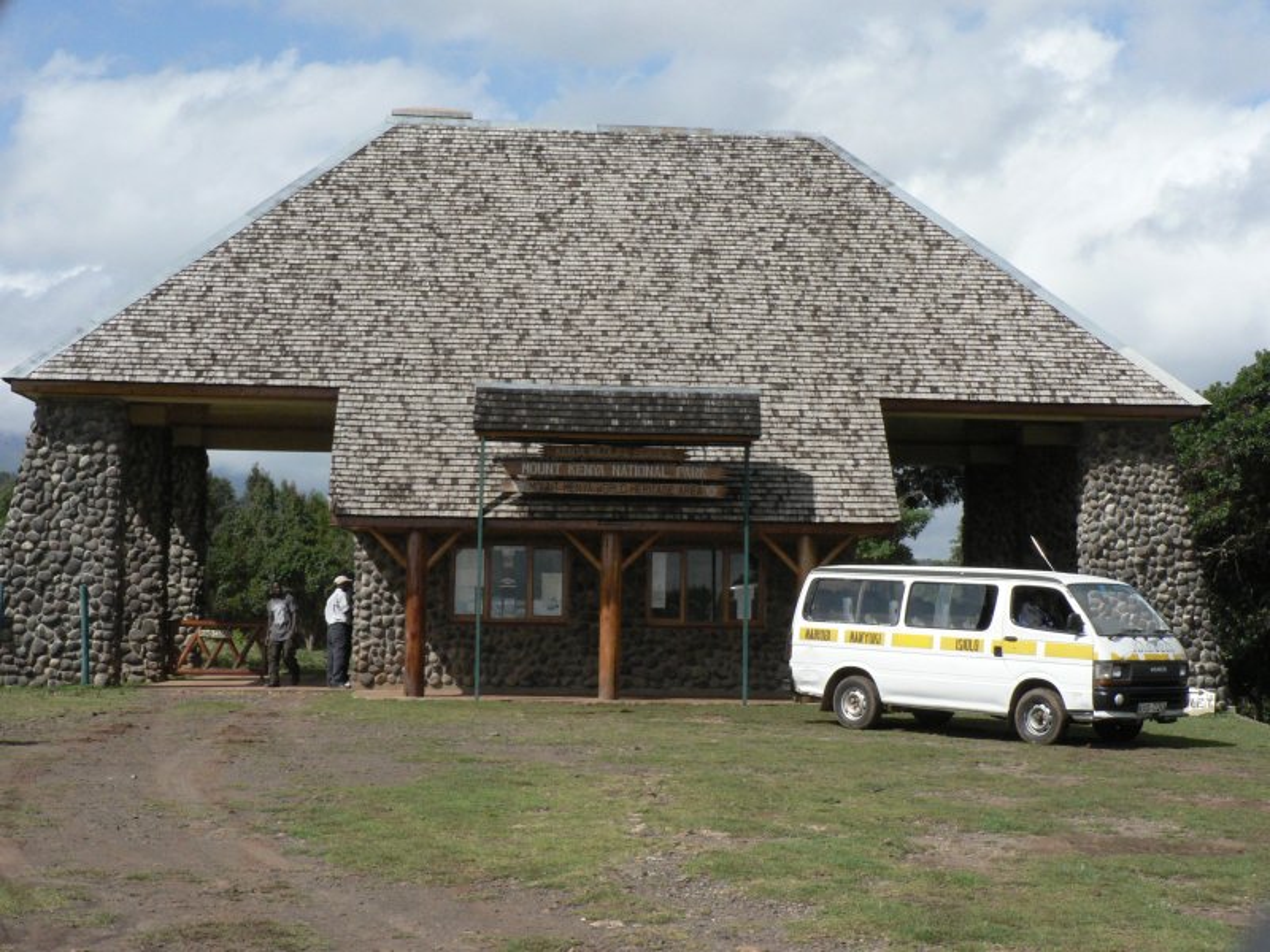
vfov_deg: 24.4
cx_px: 635
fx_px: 2201
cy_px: 476
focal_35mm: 60
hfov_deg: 32.2
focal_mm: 10.1
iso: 200
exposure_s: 1/800
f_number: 7.1
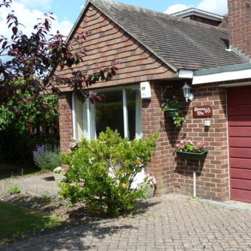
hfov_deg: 38.2
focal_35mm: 44
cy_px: 126
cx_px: 146
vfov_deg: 38.3
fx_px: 361
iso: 80
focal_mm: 6.1
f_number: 4
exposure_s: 1/400
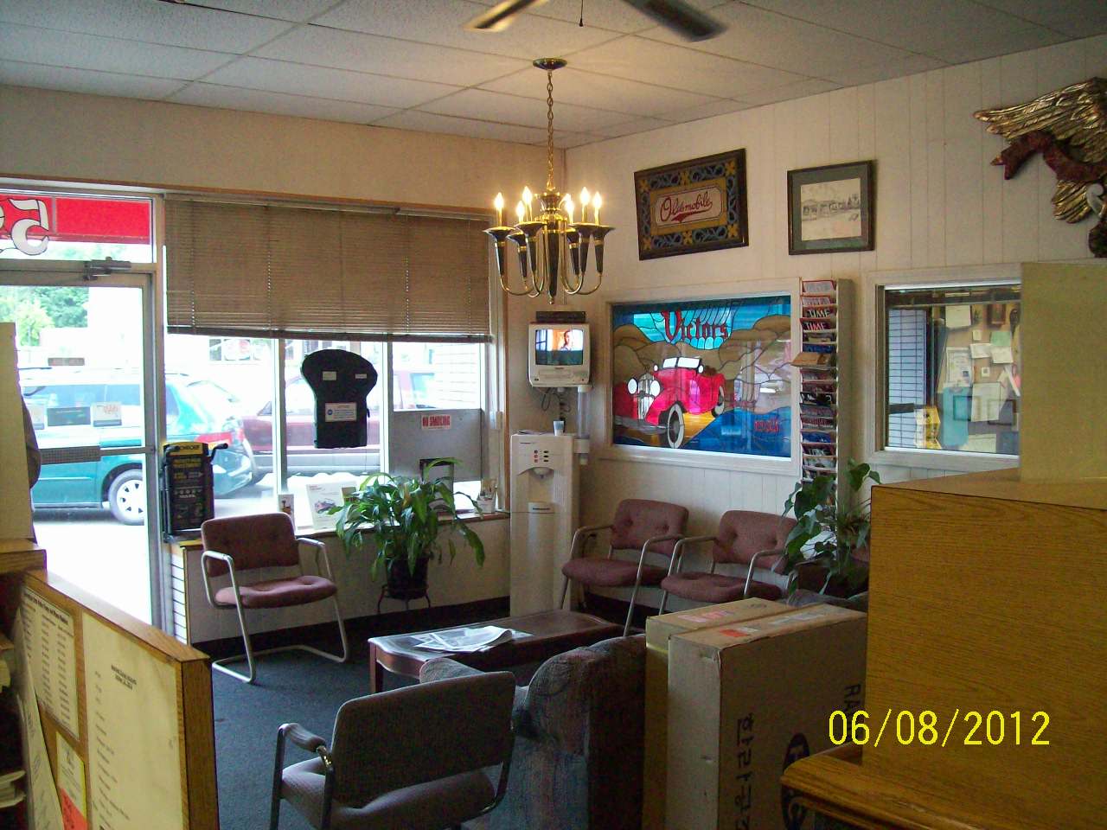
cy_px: 415
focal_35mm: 36
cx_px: 554
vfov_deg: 39.7
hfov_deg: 51.4
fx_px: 1151
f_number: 2.7
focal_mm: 6
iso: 399
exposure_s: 1/128
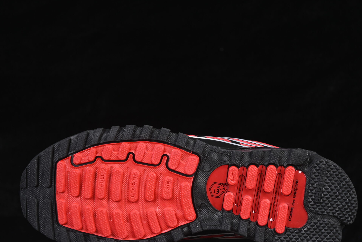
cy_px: 153
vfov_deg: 13.8
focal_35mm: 99
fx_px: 996
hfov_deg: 20.6
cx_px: 190
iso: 160
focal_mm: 50
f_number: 6.3
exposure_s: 1/60
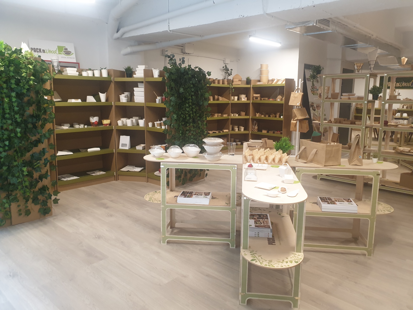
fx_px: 310
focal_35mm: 26
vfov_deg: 53.1
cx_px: 206
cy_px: 155
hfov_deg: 67.3
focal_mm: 4.3
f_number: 2.4
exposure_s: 1/50
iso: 320
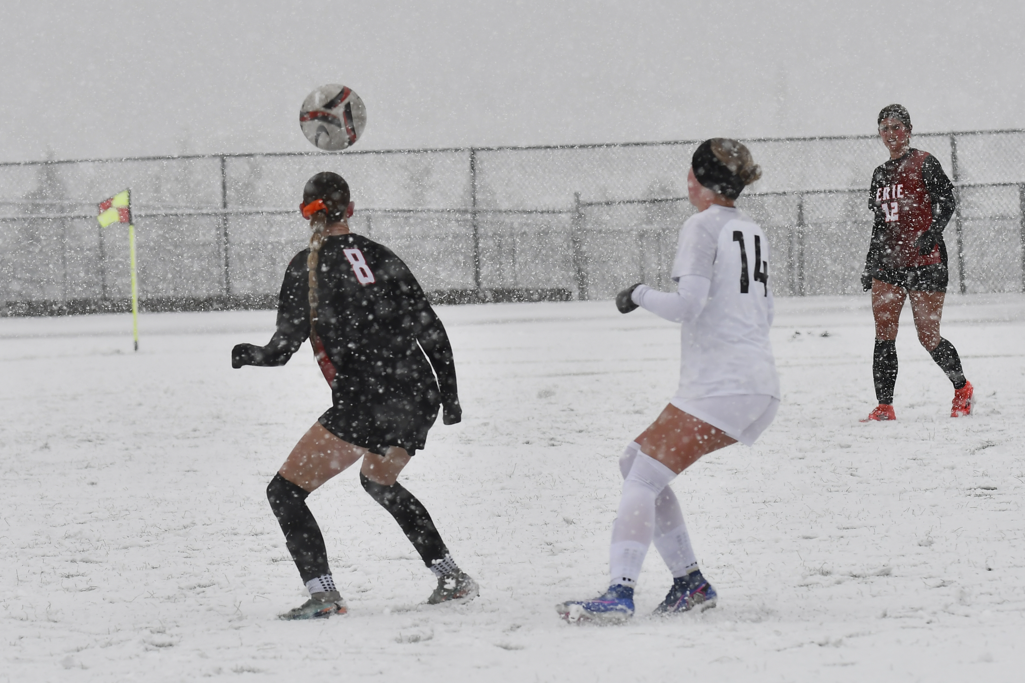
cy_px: 342
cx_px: 512
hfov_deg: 10.2
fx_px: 5752
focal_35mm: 202
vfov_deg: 6.8
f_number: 5
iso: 200
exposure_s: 1/1000
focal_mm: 135
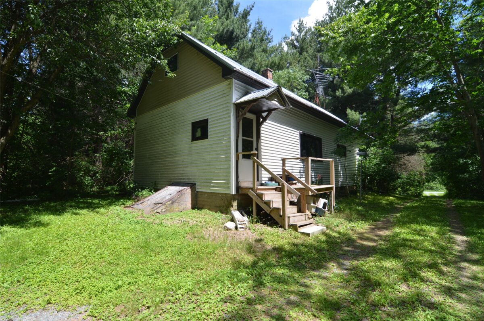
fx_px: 221
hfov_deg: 95.1
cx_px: 242
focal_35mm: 16
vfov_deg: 71.8
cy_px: 160
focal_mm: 11
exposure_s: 1/200
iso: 200
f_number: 8
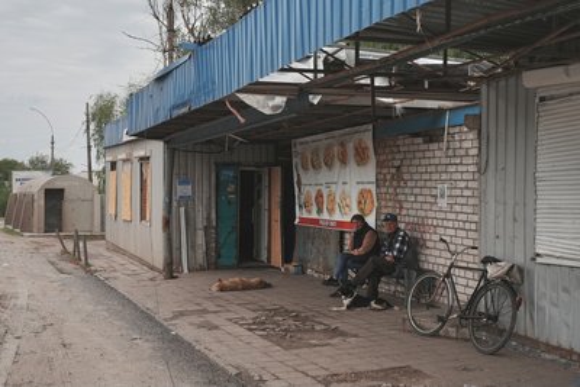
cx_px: 290
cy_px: 194
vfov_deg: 33.4
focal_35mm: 40
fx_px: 645
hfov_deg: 48.4
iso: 400
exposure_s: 1/5000
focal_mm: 40
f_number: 5
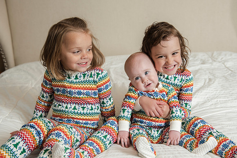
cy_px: 74
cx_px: 120
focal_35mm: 45
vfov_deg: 30.2
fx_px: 293
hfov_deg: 44.0
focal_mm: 42
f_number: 4.5
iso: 400
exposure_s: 1/160
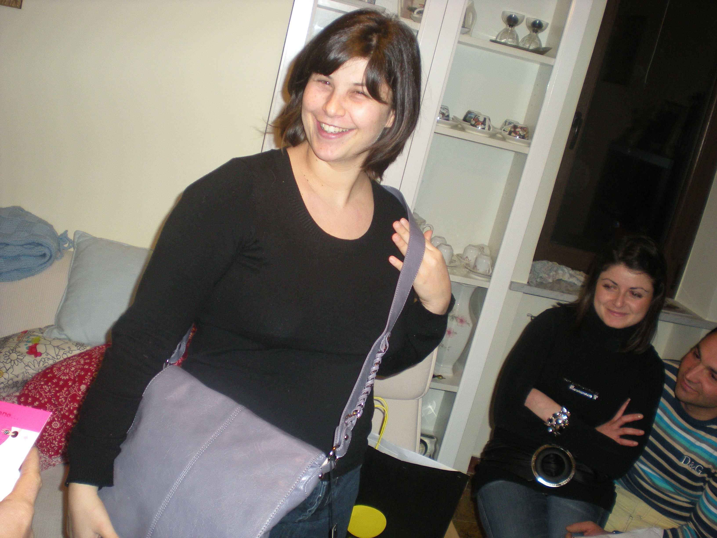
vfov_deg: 37.7
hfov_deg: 49.0
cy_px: 269
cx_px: 358
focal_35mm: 38
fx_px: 787
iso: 176
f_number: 3.1
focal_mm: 6.3
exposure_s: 1/60
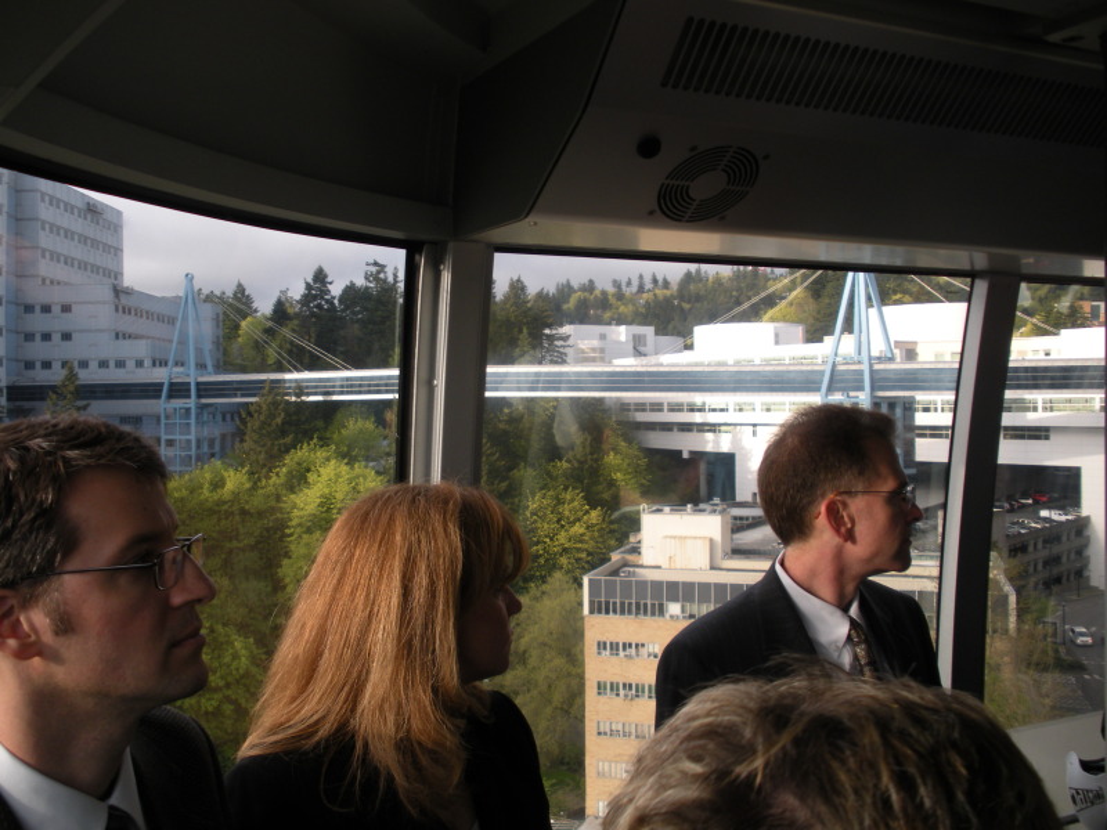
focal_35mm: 36
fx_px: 1151
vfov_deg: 39.7
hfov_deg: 51.4
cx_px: 554
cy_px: 415
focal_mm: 6.3
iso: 64
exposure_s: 1/89.5
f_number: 3.5
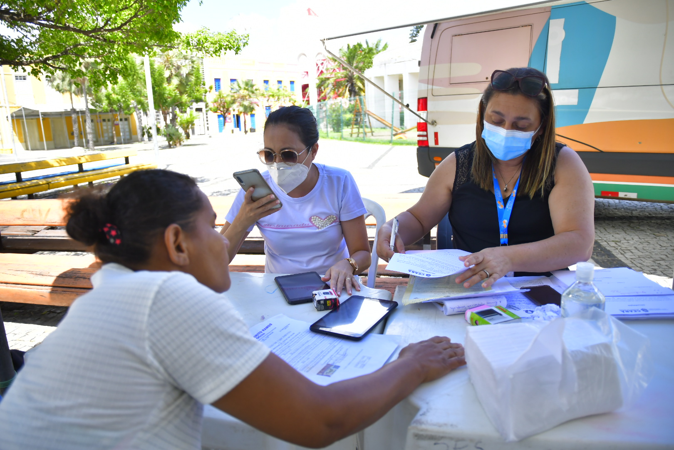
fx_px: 449
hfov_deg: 73.7
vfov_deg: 53.1
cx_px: 337
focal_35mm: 24
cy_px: 225
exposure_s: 1/1000
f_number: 2.8
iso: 250
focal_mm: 16
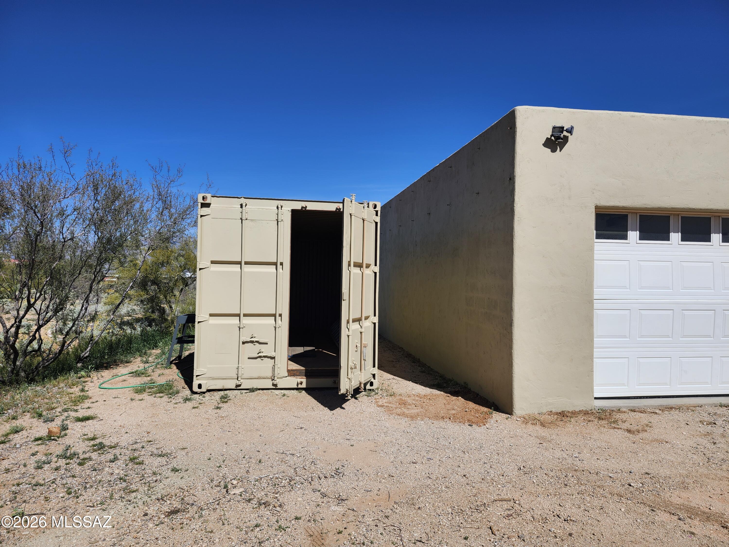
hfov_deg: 73.9
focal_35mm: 23
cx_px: 364
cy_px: 274
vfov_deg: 58.9
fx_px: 484
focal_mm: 5.54
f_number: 1.8
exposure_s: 1/3211
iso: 25
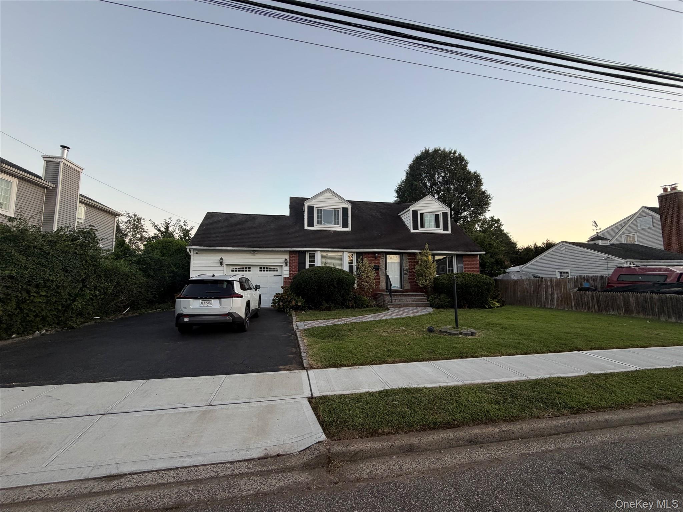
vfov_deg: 85.7
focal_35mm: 14
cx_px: 342
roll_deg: +0.0
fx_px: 276
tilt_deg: +5.1
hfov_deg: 102.1
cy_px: 256
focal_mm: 2.22
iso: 100
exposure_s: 1/121
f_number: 2.2
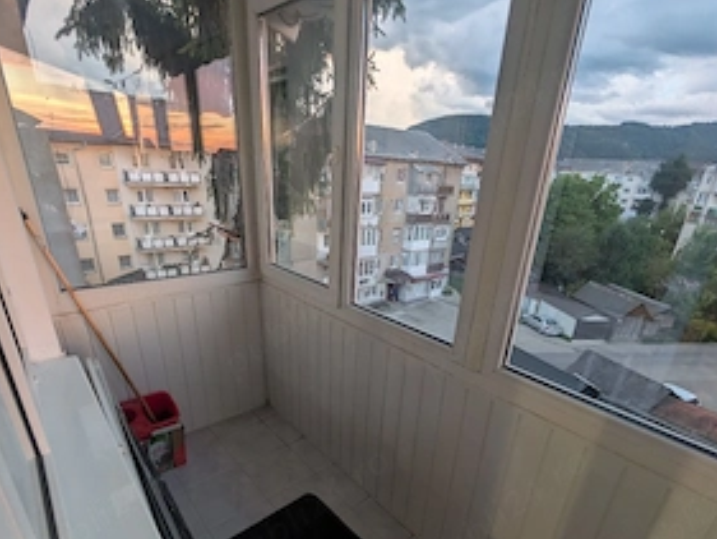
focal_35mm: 17
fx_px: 352
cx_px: 357
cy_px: 342
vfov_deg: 73.3
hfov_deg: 91.0
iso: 63
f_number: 1.7
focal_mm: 2.02
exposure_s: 1/28.7
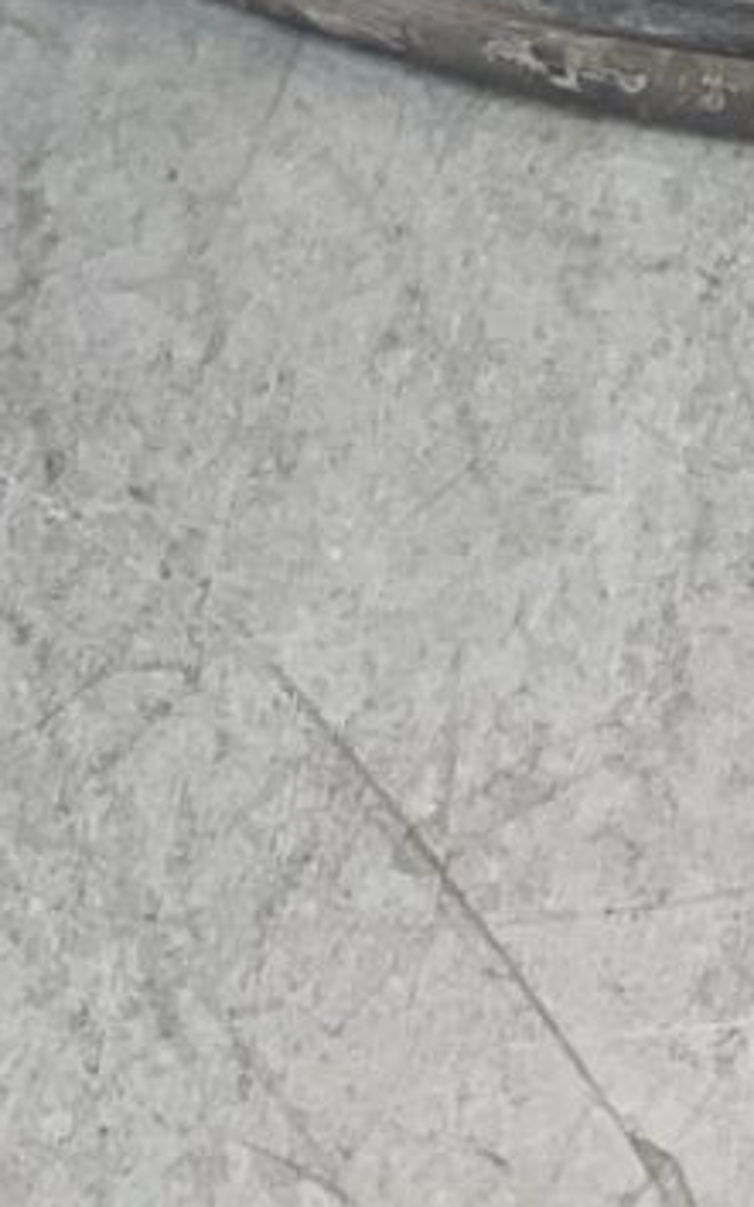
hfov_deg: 6.9
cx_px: 1989
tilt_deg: -37.6
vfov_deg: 9.7
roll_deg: -1.0
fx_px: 5857
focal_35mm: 178
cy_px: -2090
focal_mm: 3
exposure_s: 1/100
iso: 64
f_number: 1.8
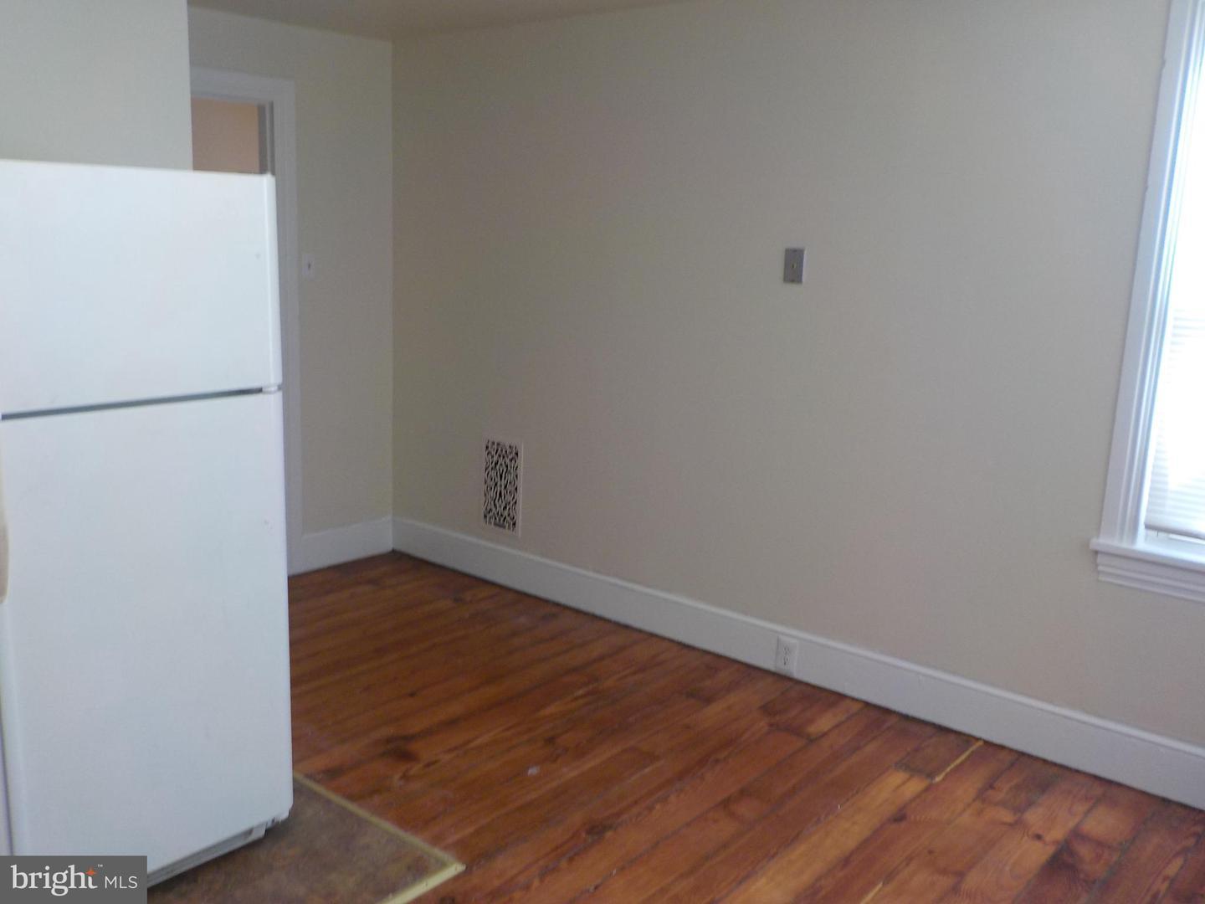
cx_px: 602
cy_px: 452
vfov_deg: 46.8
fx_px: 1044
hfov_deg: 60.0
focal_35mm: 30
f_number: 3.3
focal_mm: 4.1
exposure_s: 1/30
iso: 125
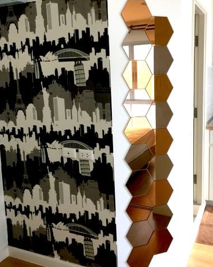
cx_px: 116
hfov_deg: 41.1
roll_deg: +0.9
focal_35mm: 36
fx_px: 284
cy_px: 121
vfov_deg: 50.2
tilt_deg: -7.5
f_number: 2.2
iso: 32
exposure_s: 1/15
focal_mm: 4.15
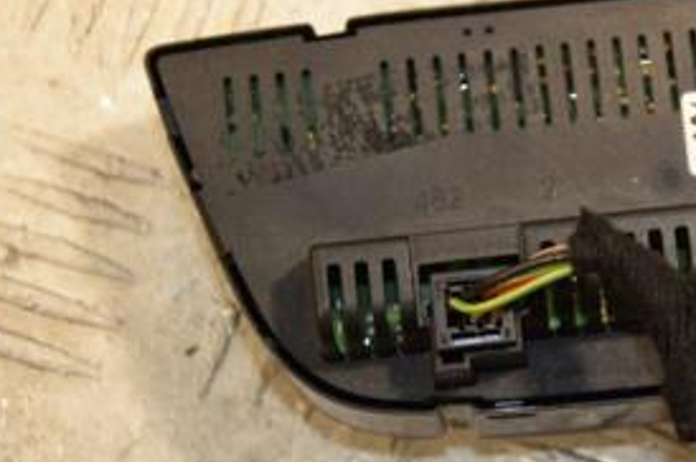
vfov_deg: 8.0
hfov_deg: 11.9
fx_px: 3302
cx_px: 688
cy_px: 155
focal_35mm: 171
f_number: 5
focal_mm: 52
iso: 800
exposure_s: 1/200
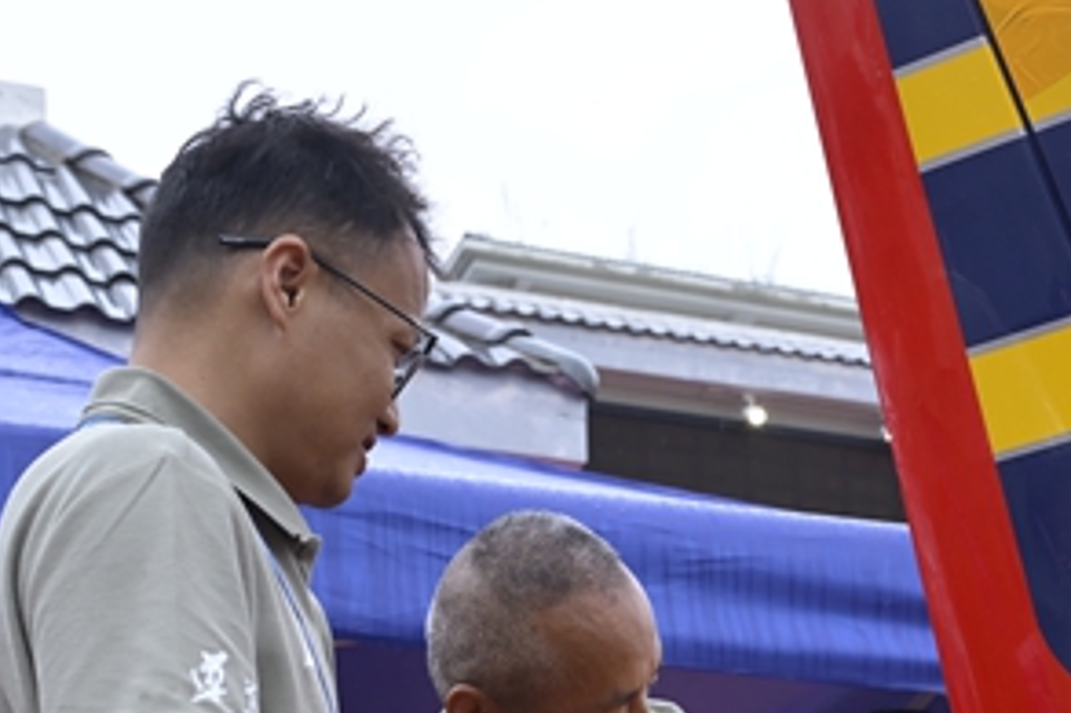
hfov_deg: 24.6
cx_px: 775
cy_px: 942
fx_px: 2438
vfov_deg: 15.8
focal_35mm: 82
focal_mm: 30
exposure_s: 1/250
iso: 640
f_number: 5.6
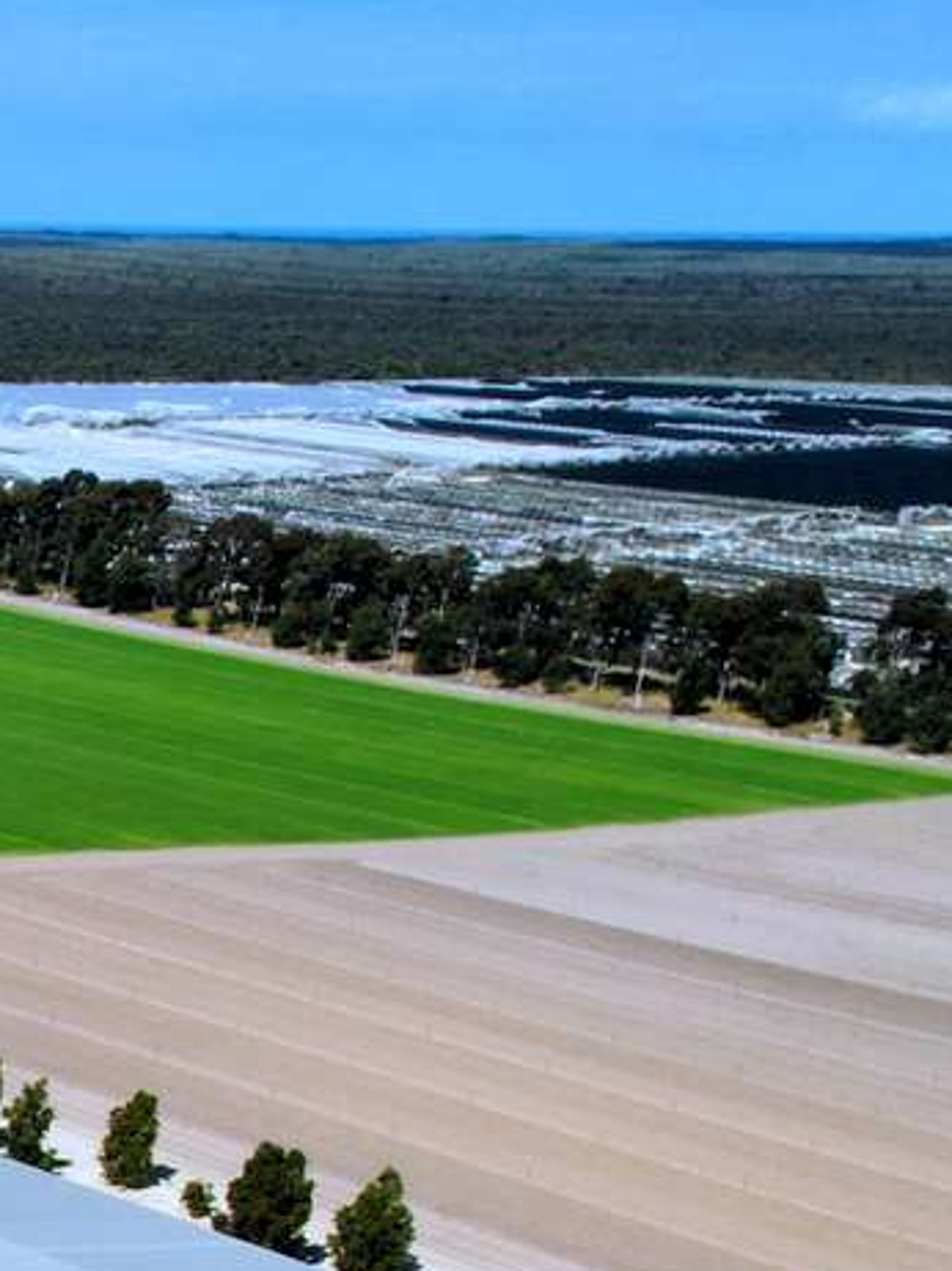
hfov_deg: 12.7
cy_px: 1530
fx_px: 3230
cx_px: -1370
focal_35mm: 88
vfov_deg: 20.8
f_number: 2.8
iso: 100
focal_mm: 8.38
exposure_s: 1/3000
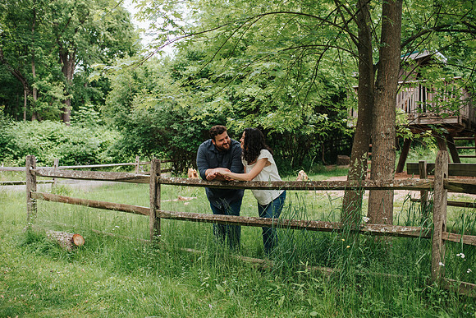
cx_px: 238
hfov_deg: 53.6
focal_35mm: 36
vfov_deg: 37.3
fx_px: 471
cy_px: 159
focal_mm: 35
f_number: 3.2
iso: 320
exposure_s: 1/500
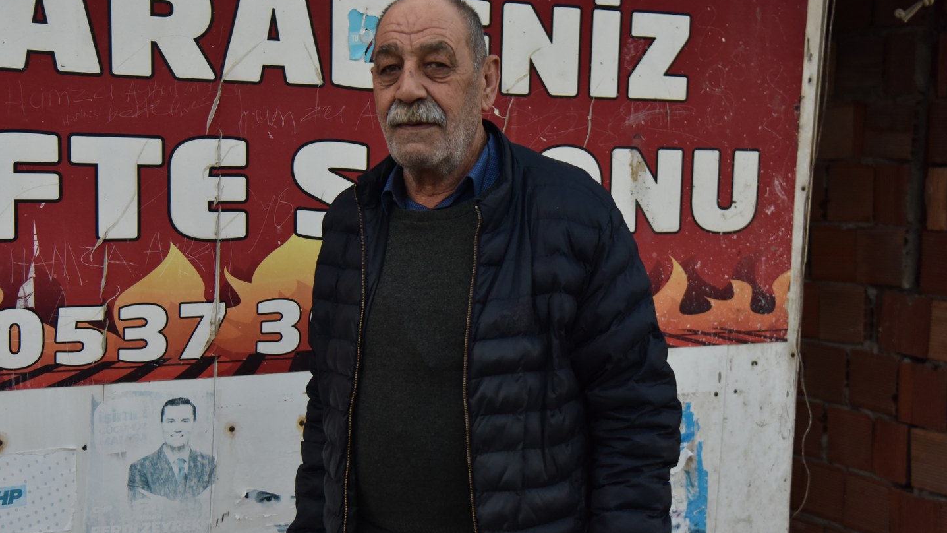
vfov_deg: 21.4
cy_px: 279
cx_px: 463
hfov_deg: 37.2
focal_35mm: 56
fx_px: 1406
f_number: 4
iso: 1600
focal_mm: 48
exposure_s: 1/320
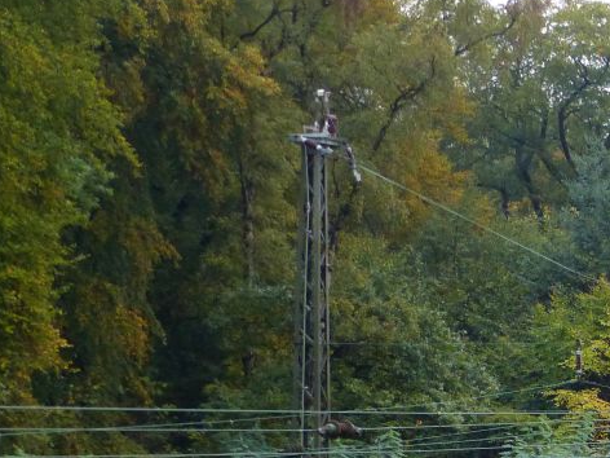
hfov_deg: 10.6
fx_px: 3225
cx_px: 747
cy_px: 503
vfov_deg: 8.1
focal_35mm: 183
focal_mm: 13
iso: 320
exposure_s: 1/500
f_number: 2.8
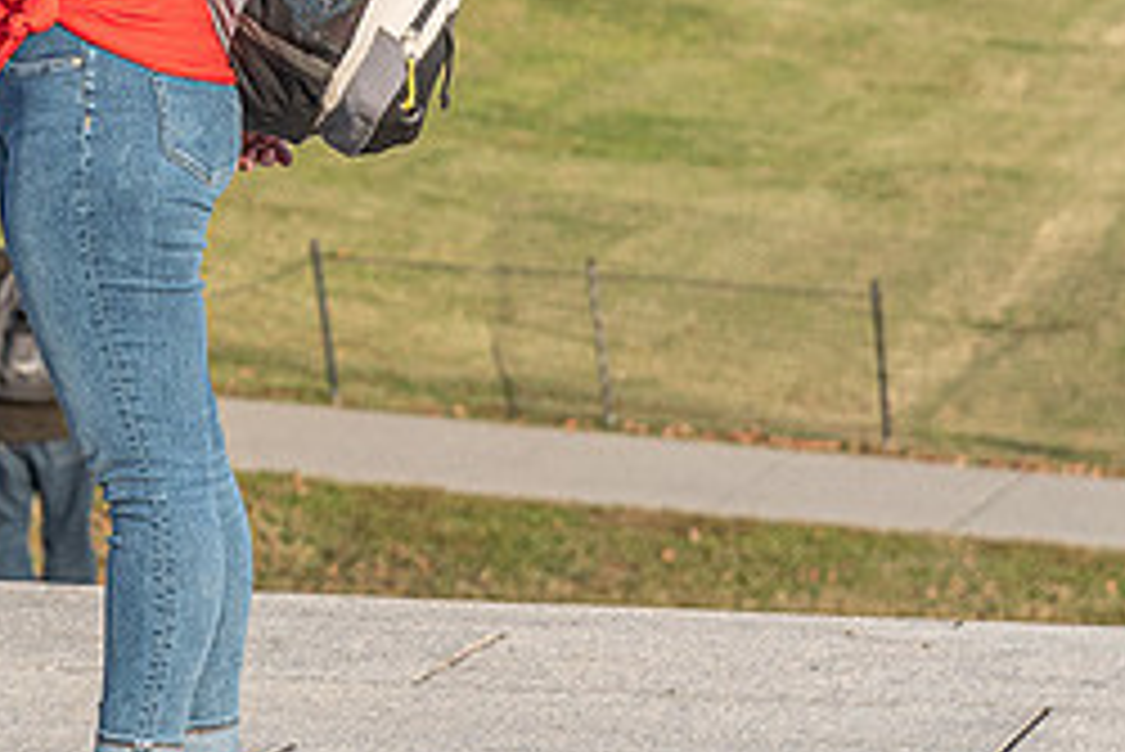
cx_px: -53
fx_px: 11350
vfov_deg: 3.8
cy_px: -192
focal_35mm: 363
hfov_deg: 5.7
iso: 500
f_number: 7.1
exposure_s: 1/800
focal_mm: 120
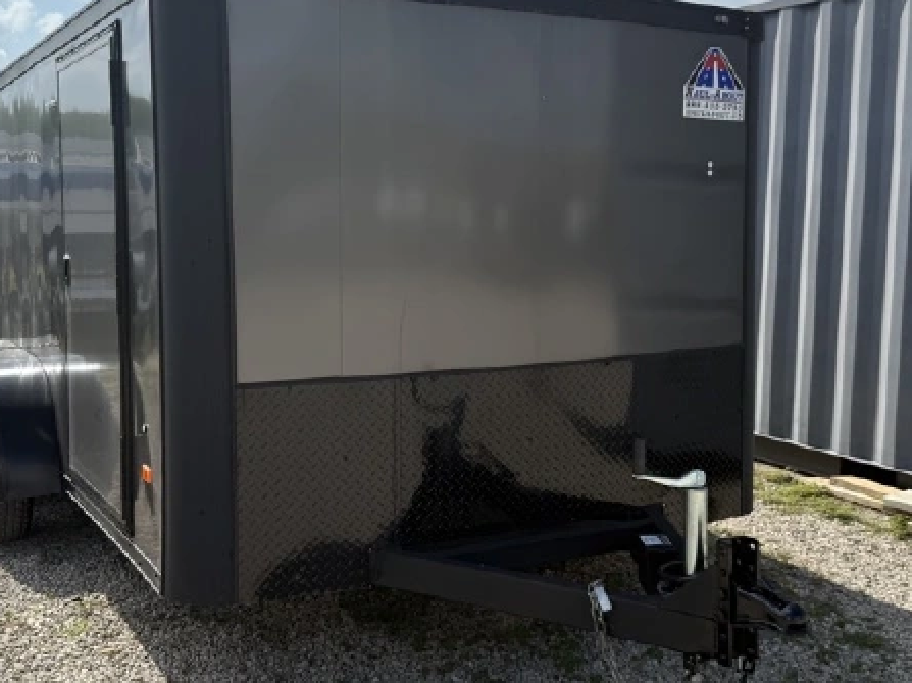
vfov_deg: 33.5
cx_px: 475
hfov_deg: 43.9
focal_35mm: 43
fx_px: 1133
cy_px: 300
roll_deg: +1.4
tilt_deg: -3.0
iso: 80
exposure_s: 1/5714
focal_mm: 6.76
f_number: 1.78
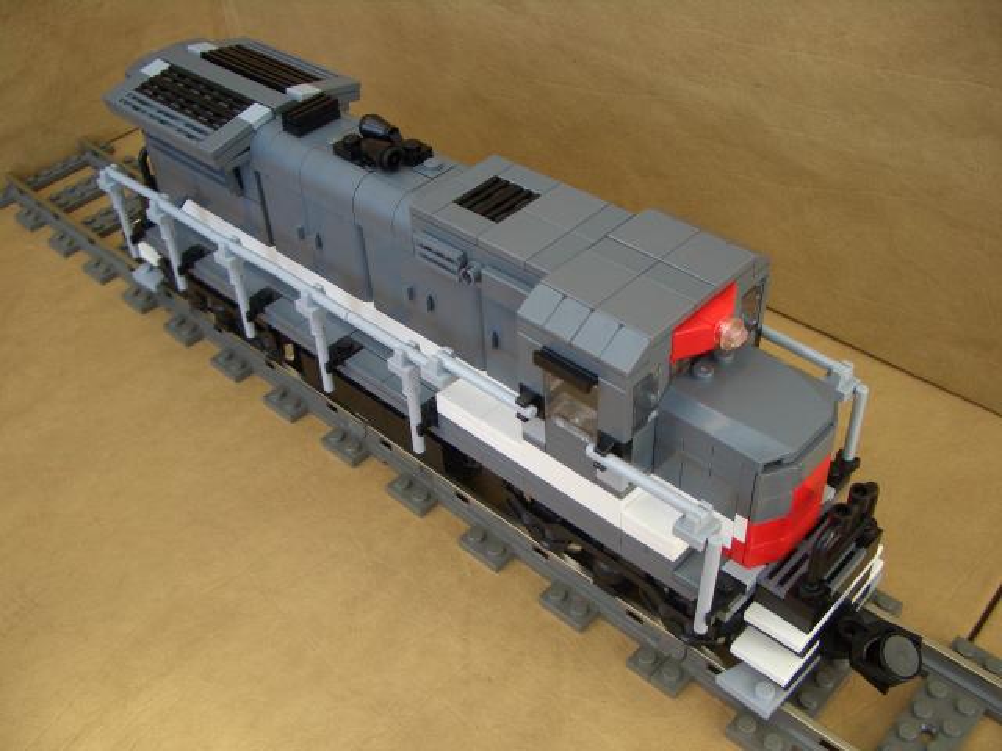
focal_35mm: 35
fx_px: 1013
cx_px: 501
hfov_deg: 52.6
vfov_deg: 40.7
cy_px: 376
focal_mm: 5.8
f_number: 2.6
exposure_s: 1/125
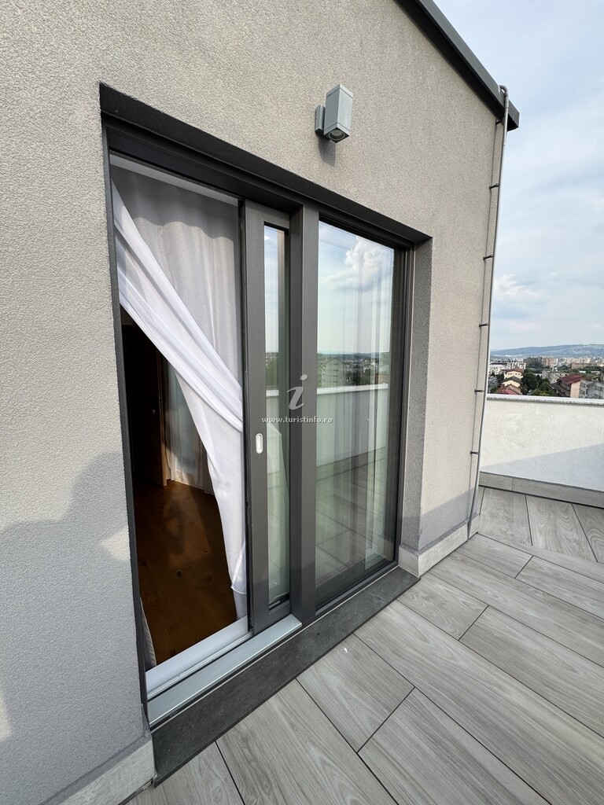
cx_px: 302
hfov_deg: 85.7
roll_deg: +1.5
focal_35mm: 14
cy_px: 402
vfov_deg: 102.1
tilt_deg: -4.0
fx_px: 326
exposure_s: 1/763
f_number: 2.2
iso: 40
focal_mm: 2.22
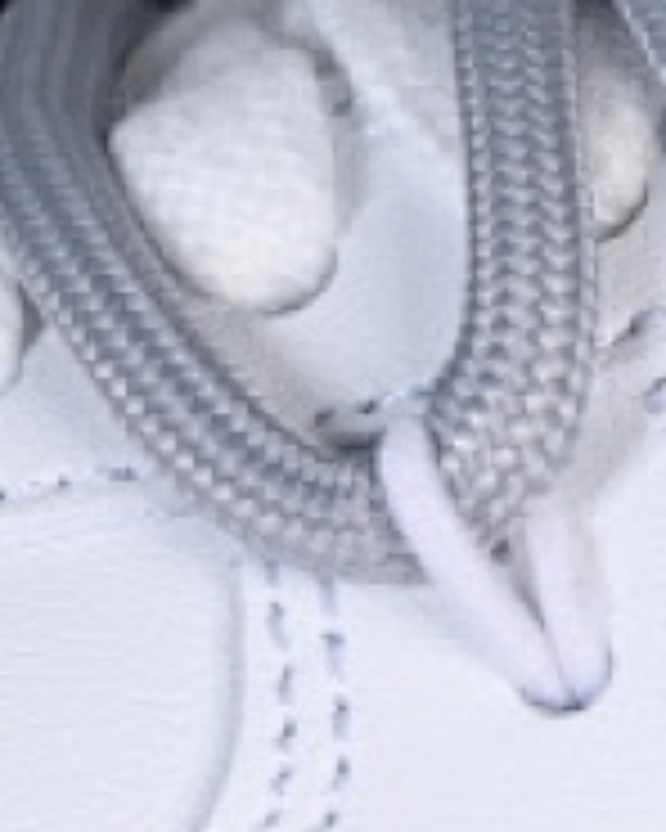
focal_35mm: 412
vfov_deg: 4.7
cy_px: 733
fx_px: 10151
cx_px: 2070
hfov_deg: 3.7
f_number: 7.1
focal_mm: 50
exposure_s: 1/80
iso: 160
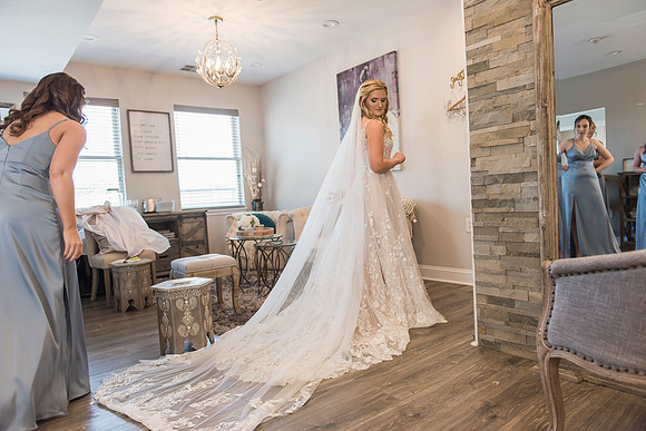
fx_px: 431
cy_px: 216
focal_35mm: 24
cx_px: 323
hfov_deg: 73.7
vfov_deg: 53.2
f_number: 2.8
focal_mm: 24
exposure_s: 1/320
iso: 1000
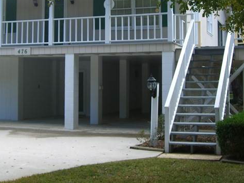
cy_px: 50
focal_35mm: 64
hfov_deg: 30.1
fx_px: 451
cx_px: 87
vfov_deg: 22.7
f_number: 4
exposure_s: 1/100
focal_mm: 7.9
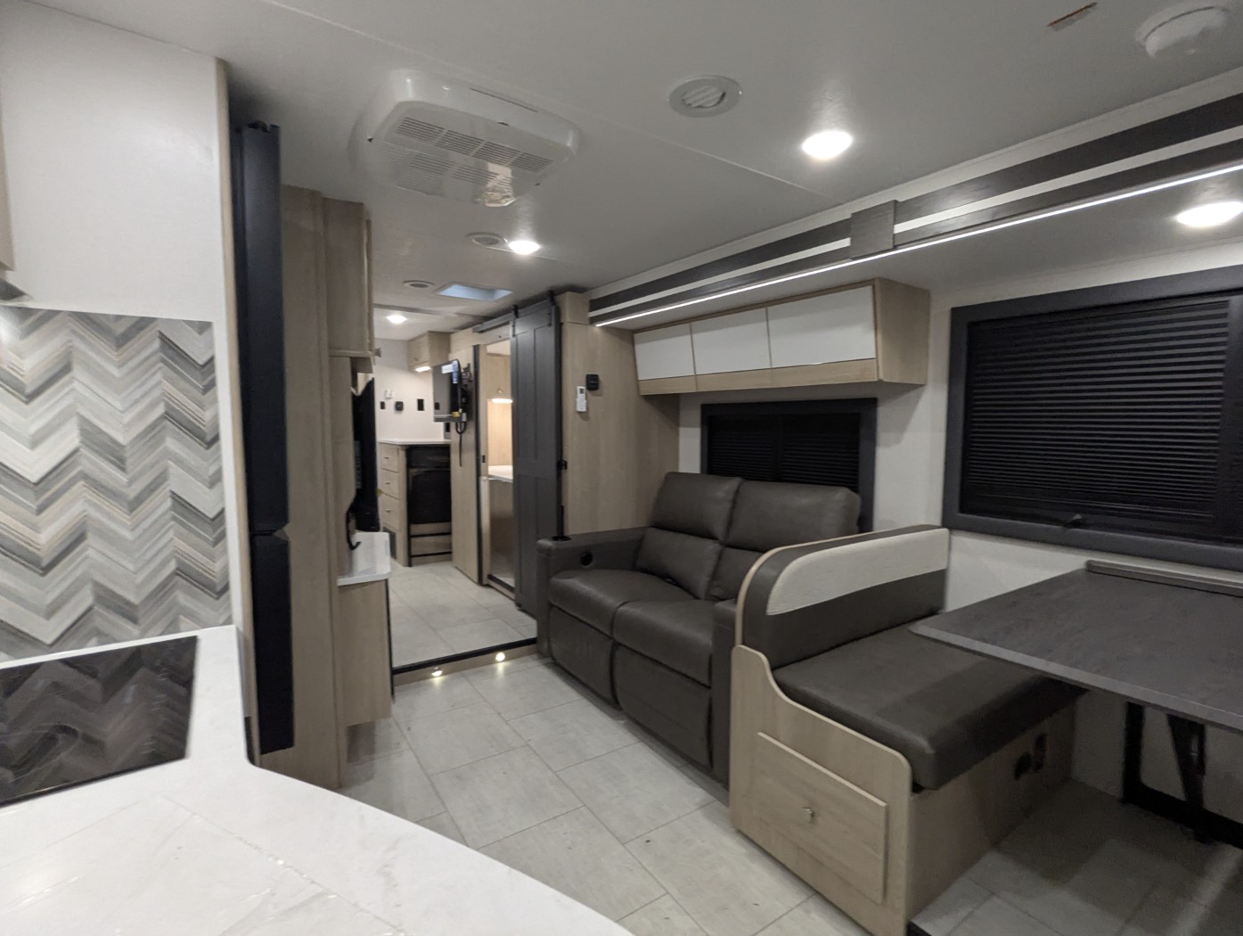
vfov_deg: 78.2
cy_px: 468
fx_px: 575
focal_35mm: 16
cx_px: 622
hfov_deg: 94.4
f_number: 2.2
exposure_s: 1/70.2
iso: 358
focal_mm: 2.35
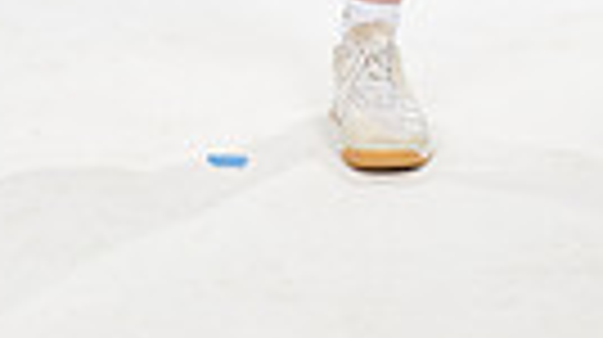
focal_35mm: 194
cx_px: 320
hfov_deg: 11.1
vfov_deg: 6.0
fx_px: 3098
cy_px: -509
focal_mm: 55
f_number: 5.6
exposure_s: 1/250
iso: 200
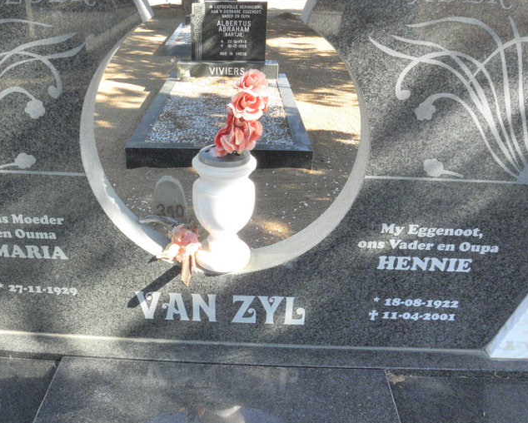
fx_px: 500
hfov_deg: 55.0
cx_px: 198
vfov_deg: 45.8
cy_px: 219
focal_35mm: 32
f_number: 6.3
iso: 200
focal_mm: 4.6
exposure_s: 1/200
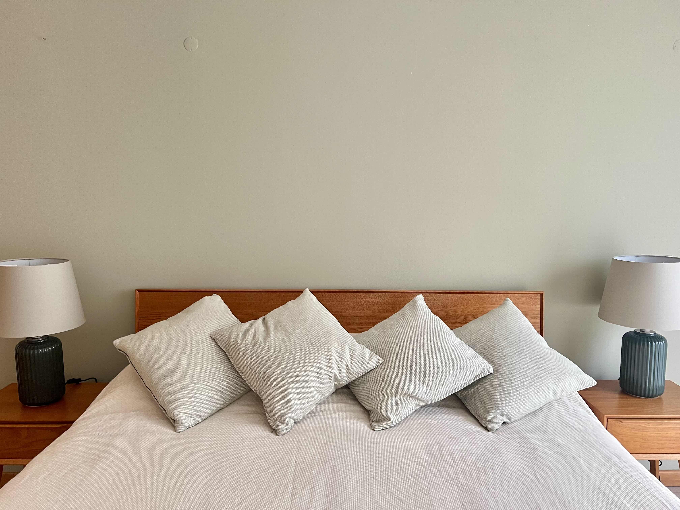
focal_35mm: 26
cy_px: 255
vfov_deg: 53.1
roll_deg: +0.9
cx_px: 340
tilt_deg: -8.4
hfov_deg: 67.3
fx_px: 511
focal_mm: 5.7
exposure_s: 1/60
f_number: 1.5
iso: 160
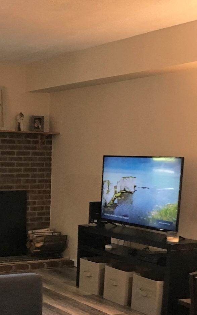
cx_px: 27
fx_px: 576
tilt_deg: -9.6
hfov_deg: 19.1
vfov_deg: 29.9
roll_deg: -2.1
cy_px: 251
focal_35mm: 67
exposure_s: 1/24
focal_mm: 4.15
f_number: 2.2
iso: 200
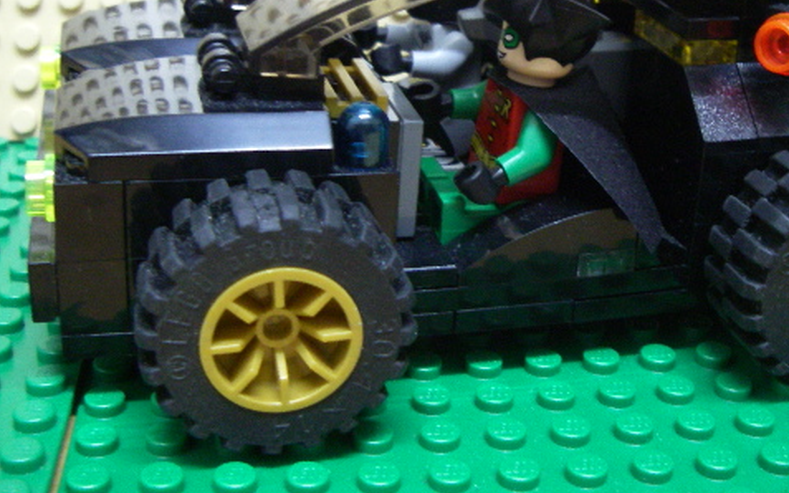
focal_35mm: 54
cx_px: 475
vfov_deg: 23.7
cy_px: 124
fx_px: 1161
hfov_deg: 37.4
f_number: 3.3
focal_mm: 6.3
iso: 320
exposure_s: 1/4
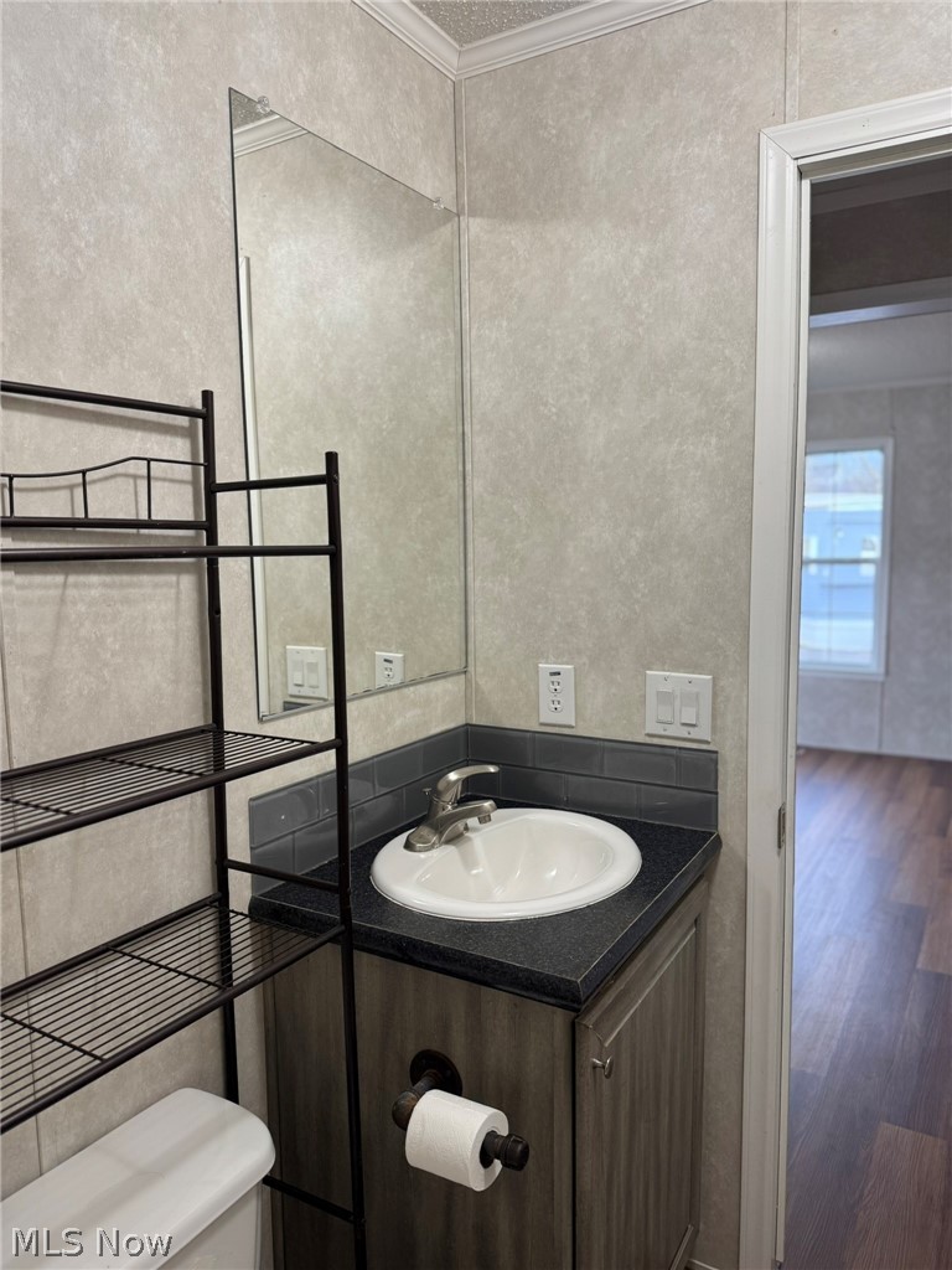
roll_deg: +1.9
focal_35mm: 24
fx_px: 880
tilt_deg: -7.2
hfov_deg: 56.8
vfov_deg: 71.6
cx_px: 476
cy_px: 635
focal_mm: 6.76
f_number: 1.78
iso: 100
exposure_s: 1/60
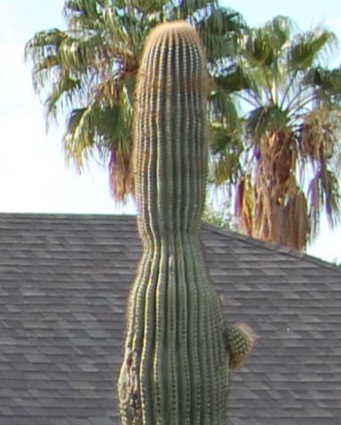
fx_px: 3137
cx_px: -902
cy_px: 525
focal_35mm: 249
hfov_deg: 5.6
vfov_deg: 7.7
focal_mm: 28
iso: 200
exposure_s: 1/200
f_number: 7.1
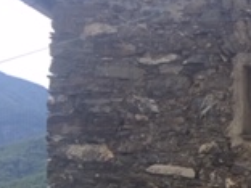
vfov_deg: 11.9
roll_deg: -1.3
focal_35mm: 119
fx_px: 863
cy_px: 273
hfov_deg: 14.2
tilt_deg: -2.0
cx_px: 484
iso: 32
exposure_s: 1/1068
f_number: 2.2
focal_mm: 4.15
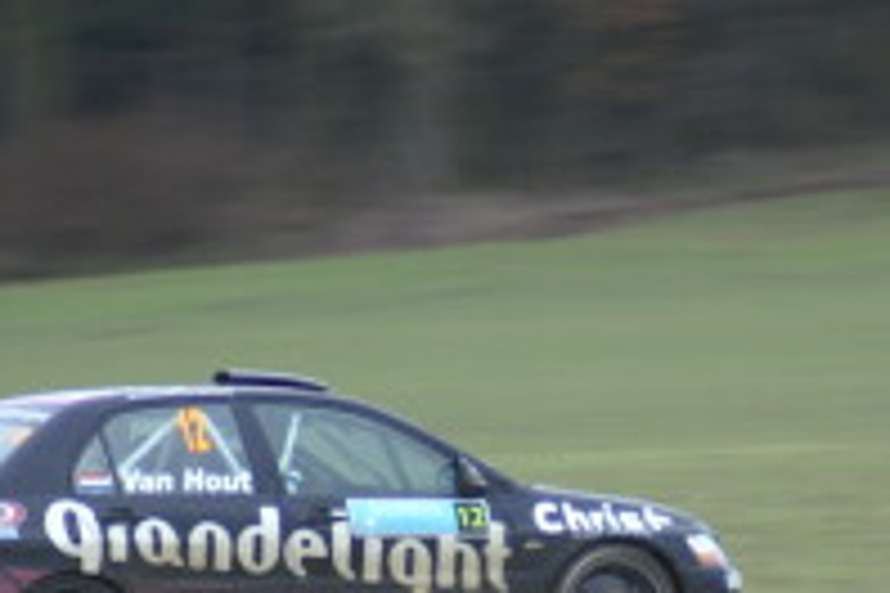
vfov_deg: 1.0
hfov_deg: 1.5
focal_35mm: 1365
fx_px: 33743
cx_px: 512
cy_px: 595
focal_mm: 300
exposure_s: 1/125
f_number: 5.6
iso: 100
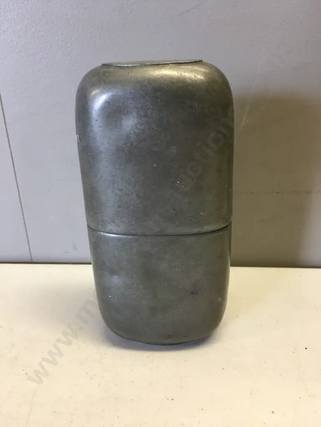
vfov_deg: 61.7
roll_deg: +1.2
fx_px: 359
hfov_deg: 48.2
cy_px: 214
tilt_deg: -21.7
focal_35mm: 29
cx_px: 160
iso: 50
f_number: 2.2
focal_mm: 4.15
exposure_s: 1/33
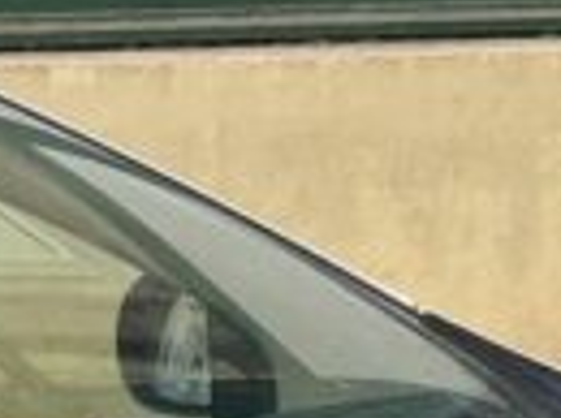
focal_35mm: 205
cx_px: 1972
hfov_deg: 7.7
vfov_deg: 6.8
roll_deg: +1.1
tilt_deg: +2.2
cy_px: -655
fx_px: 3316
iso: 50
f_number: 1.6
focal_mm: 5.96
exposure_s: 1/607
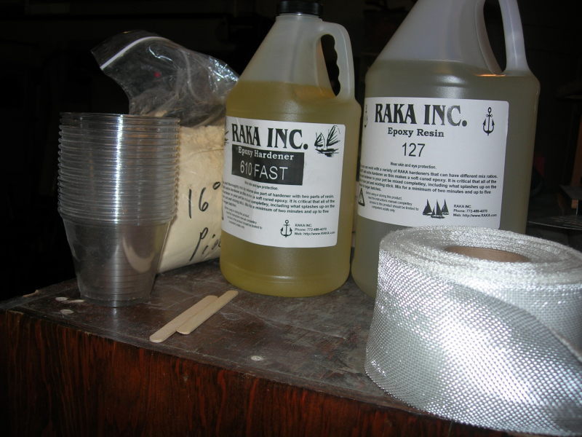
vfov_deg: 37.7
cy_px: 218
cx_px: 291
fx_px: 639
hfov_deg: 49.0
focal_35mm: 38
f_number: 2.8
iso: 64
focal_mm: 7.8
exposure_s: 1/60.1
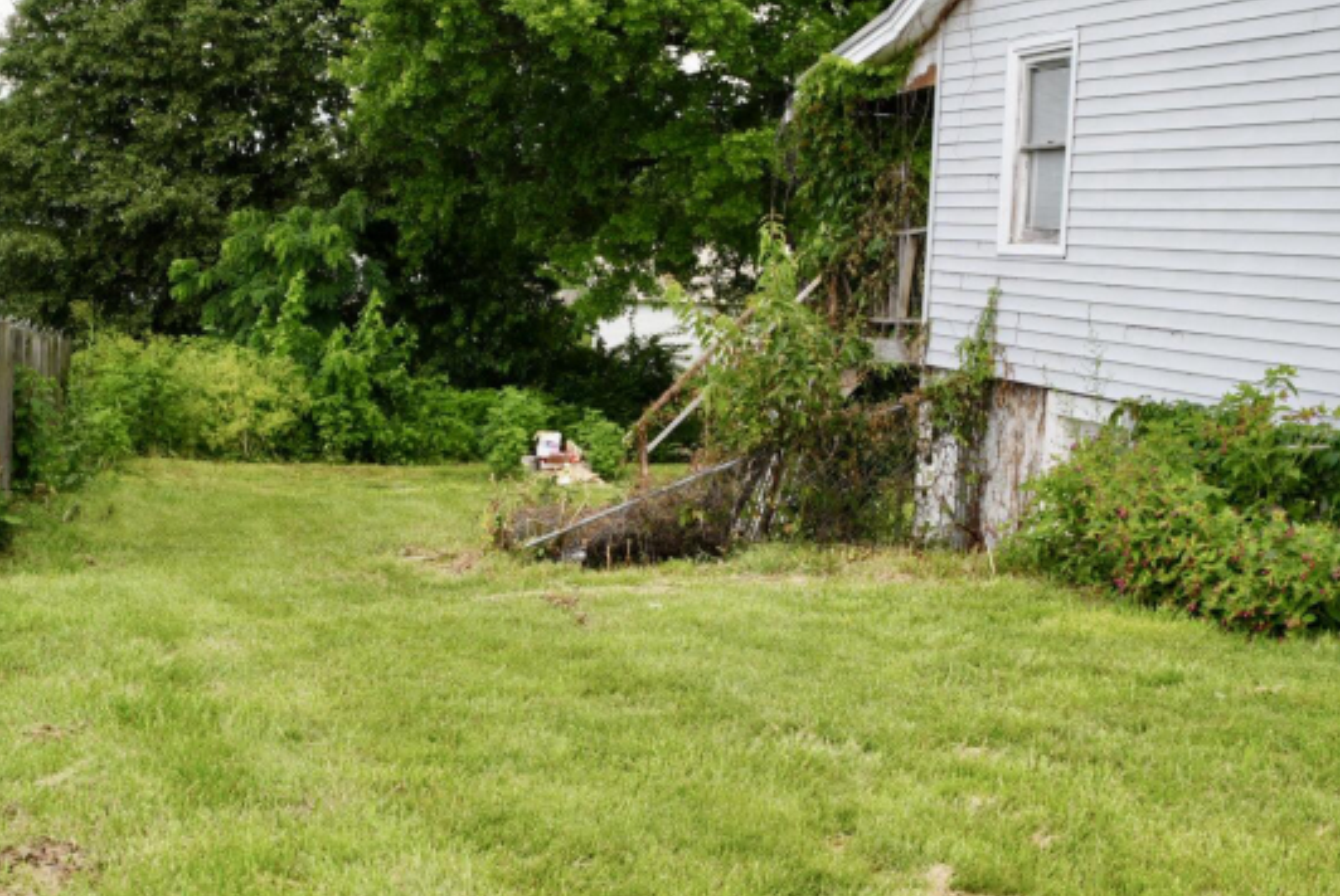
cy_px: 458
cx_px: 657
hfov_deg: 37.7
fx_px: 1964
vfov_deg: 25.7
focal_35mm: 53
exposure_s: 1/100
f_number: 6.3
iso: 100
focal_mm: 25
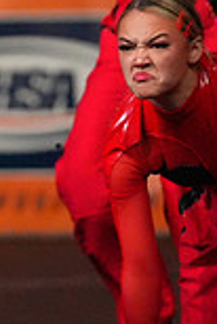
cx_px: -356
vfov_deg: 1.8
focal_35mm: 1129
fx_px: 10184
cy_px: -77
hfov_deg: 1.2
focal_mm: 300
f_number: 3.5
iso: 16000
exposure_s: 1/1250
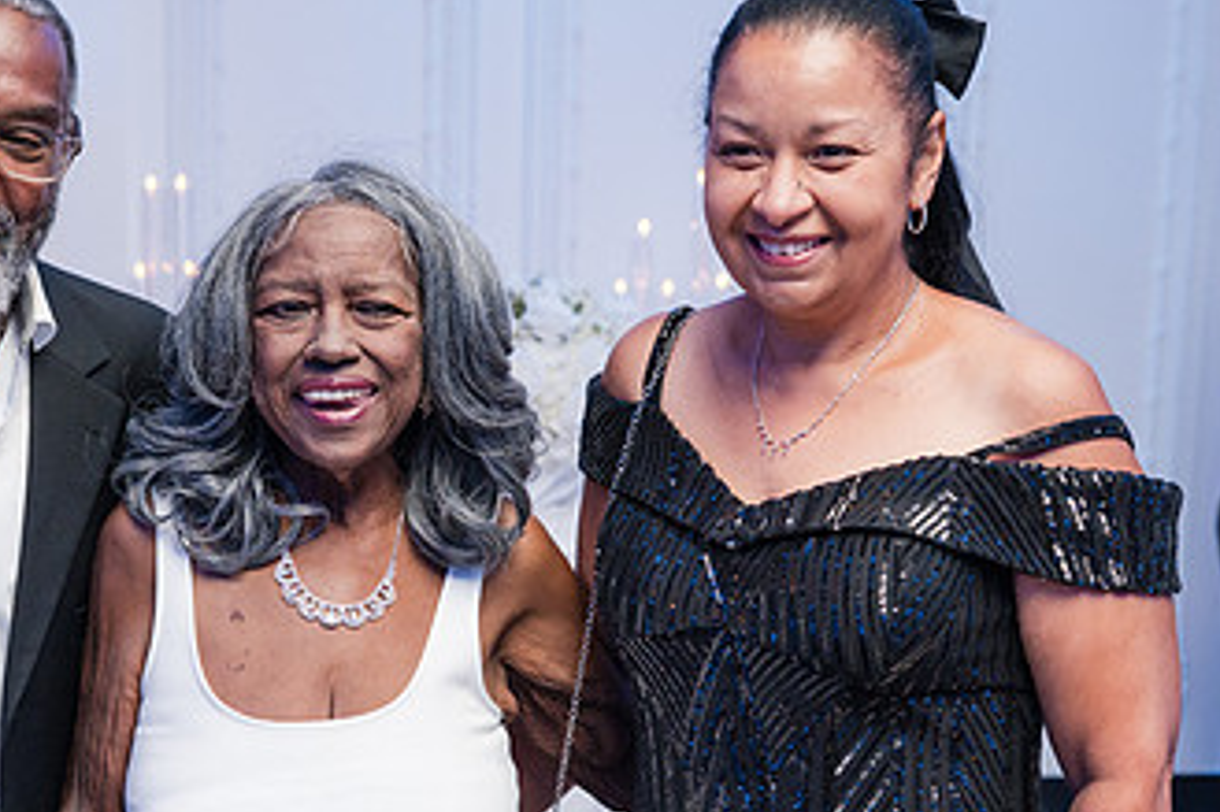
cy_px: 551
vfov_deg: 20.2
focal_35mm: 67
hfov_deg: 29.8
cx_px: 371
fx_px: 2269
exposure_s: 1/250
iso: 3200
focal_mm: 38
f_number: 4
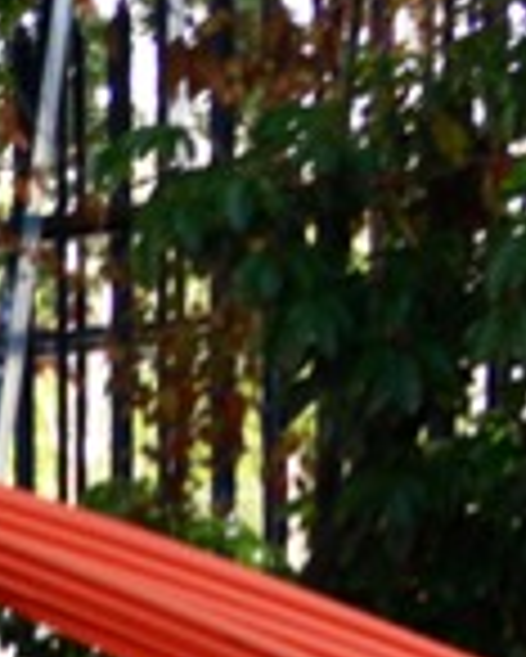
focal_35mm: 280
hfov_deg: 5.1
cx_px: -1349
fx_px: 5447
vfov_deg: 6.8
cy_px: 778
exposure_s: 1/160
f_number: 4.2
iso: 320
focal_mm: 29
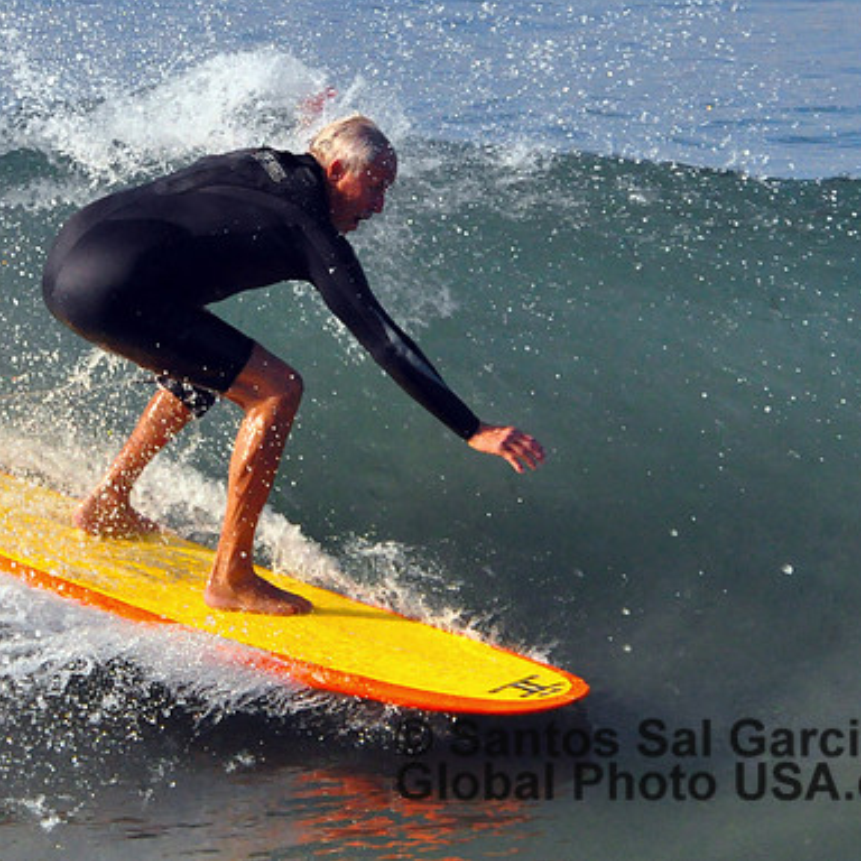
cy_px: 430
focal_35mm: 866
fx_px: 24370
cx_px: 361
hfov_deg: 2.0
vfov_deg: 2.0
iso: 1250
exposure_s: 1/500
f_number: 20
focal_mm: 450
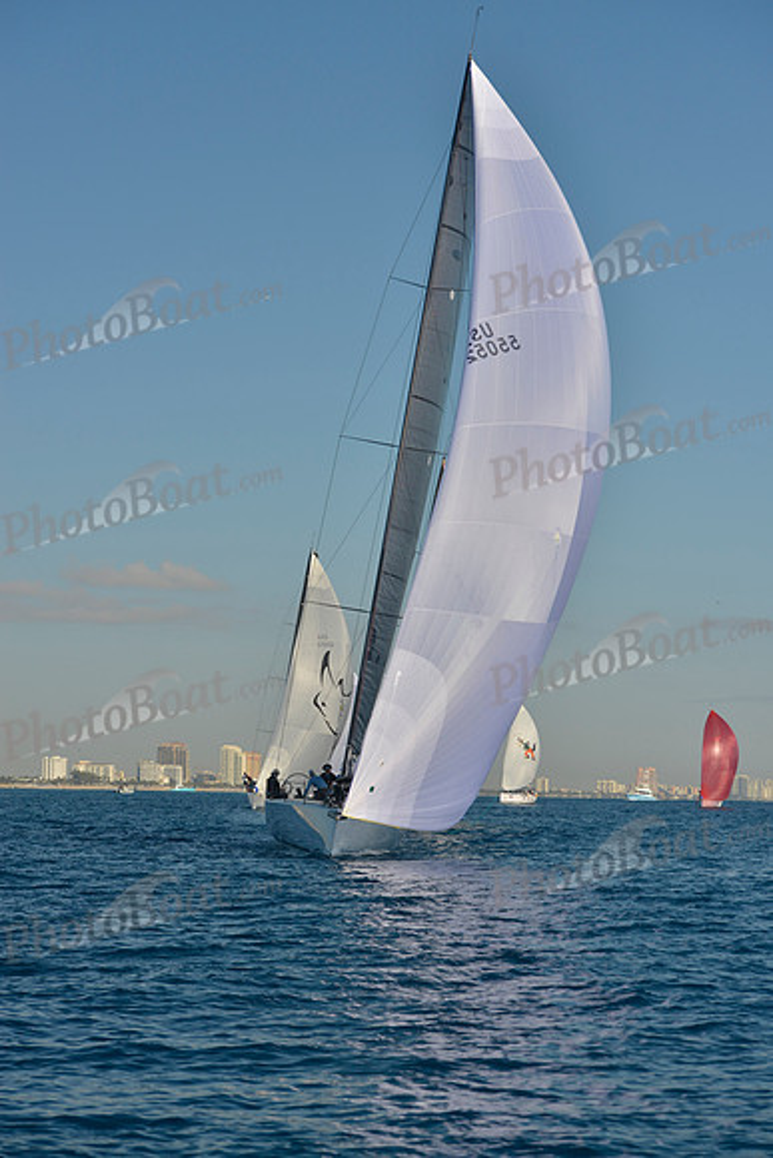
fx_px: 2736
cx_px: 386
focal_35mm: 85
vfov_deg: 23.9
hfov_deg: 16.1
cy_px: 579
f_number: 7.1
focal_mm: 85
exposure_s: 1/800
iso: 200
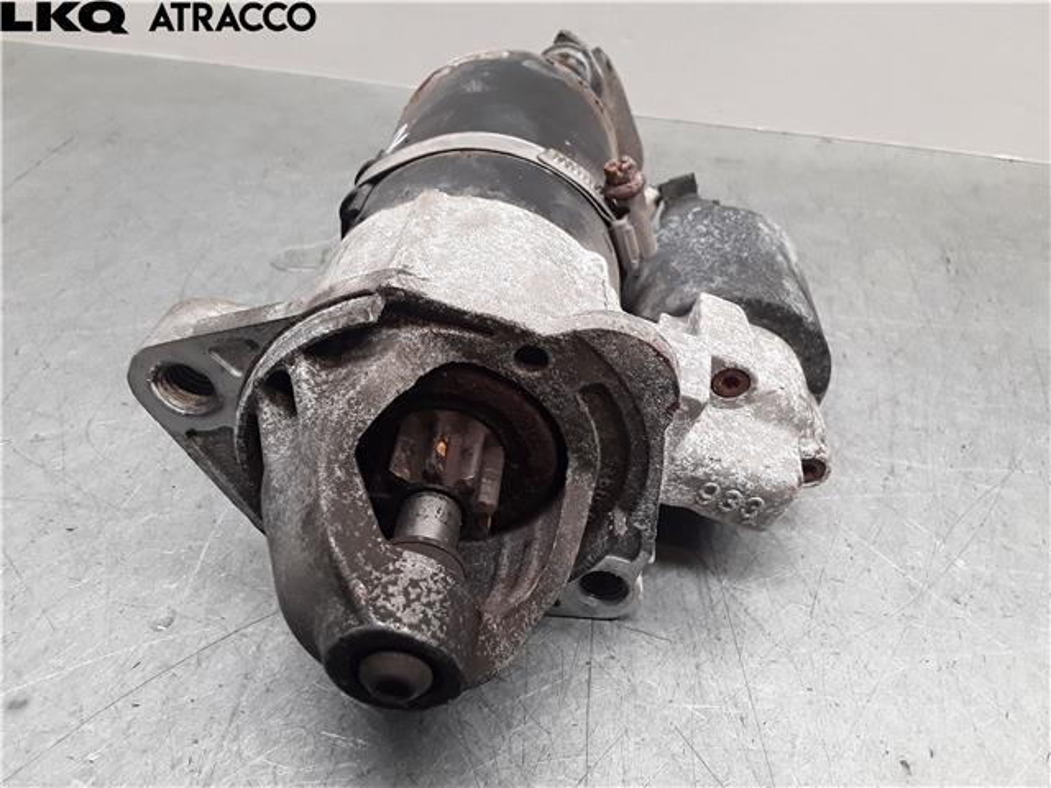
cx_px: 526
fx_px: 850
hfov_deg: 63.4
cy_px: 394
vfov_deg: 49.7
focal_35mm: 28
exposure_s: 1/50
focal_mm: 2.91
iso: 50
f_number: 1.9
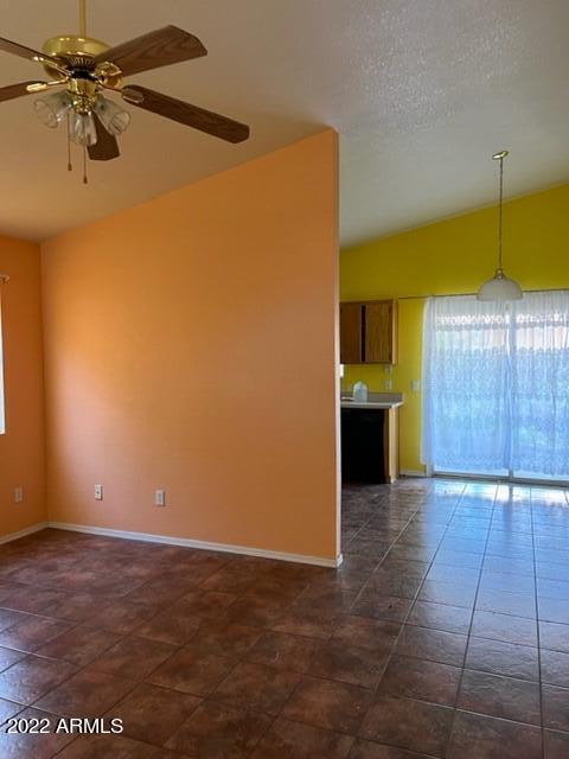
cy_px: 380
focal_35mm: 26
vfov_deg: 67.3
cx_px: 284
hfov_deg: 53.1
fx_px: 570
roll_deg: +1.6
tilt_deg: +2.9
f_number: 1.5
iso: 200
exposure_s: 1/60
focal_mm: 5.7
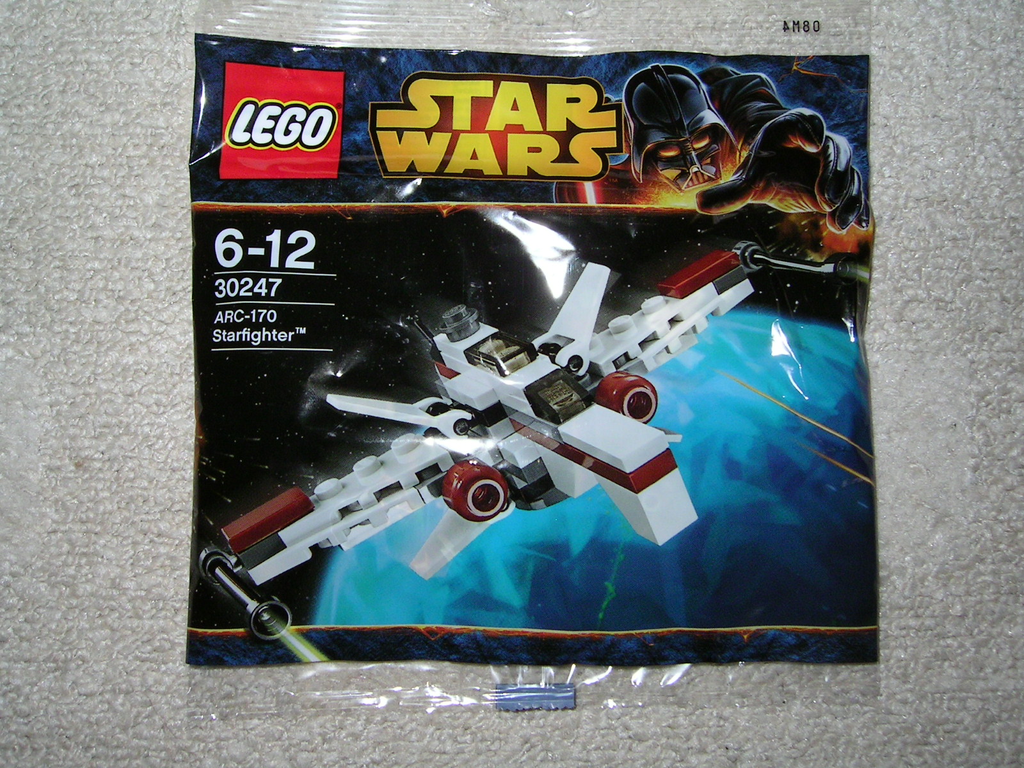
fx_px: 1065
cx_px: 512
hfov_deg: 51.4
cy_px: 384
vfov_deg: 39.7
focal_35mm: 36
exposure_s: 1/30
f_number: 4.8
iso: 100
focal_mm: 5.6
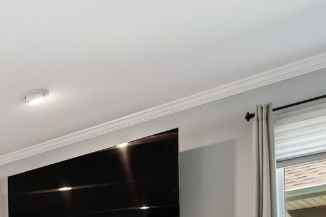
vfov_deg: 21.1
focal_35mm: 53
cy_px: 334
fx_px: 480
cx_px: -120
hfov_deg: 28.9
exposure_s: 1/2.5
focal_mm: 17
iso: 400
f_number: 8
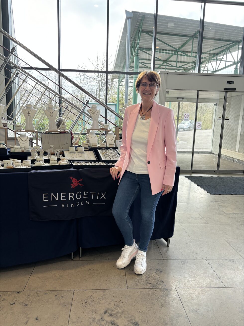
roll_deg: -1.9
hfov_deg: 53.1
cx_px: 122
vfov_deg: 67.3
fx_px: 244
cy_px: 163
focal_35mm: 26
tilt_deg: -9.8
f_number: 1.6
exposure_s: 1/100
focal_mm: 5.96
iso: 40
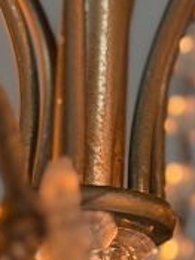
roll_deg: +0.0
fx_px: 2482
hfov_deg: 4.4
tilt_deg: +15.2
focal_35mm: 330
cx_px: 509
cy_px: 211
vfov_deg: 6.0
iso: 125
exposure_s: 1/100
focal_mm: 6.76
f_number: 1.78
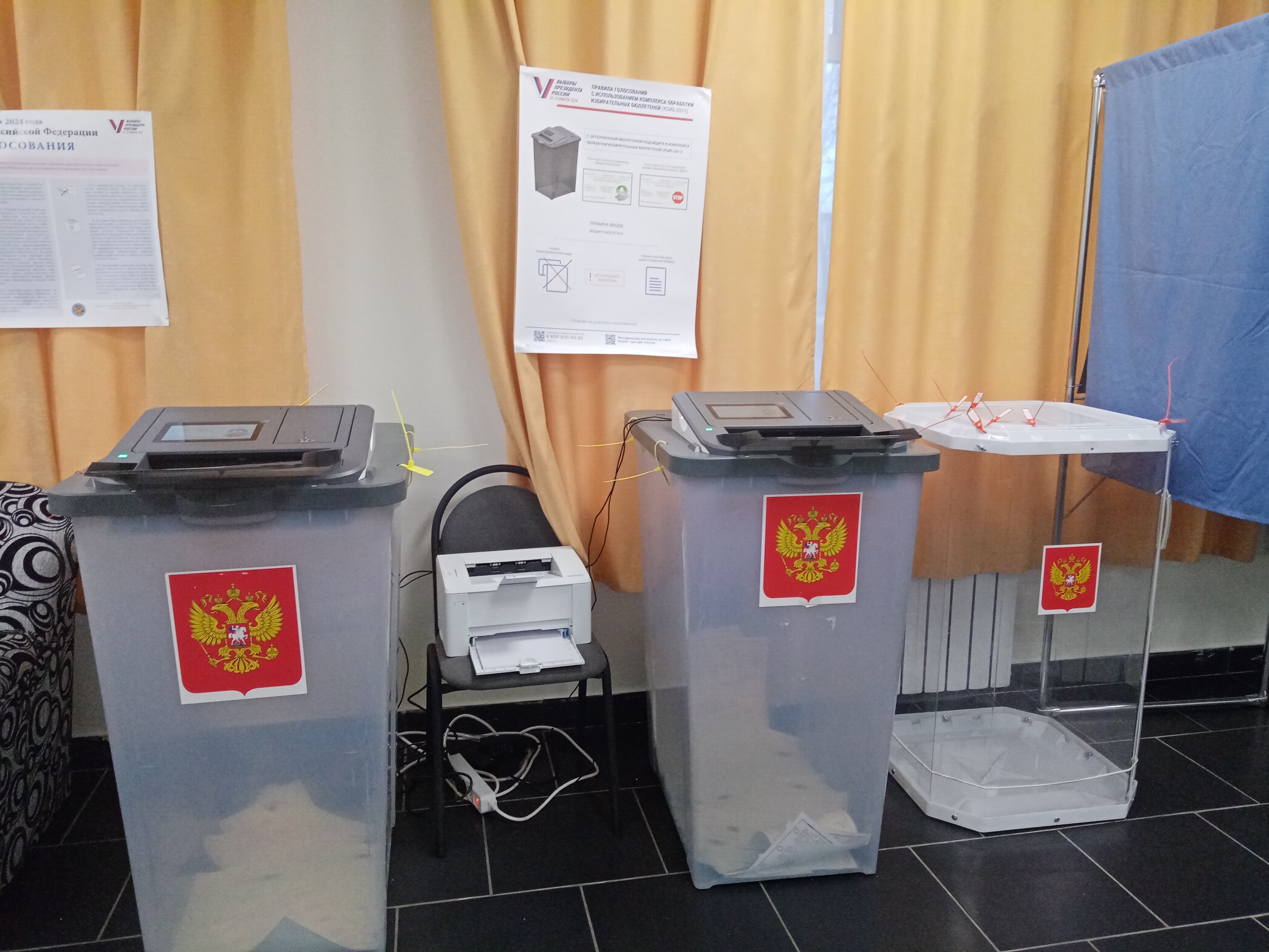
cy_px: 476
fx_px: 953
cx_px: 634
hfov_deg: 67.3
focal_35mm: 26
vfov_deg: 53.1
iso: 325
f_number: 1.8
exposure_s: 1/33.3
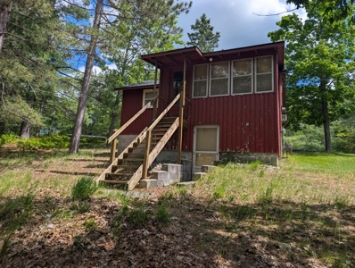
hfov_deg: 71.5
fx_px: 247
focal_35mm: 24
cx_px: 178
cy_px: 134
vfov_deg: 57.0
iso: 18
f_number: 1.68
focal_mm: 6.9
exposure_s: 1/822
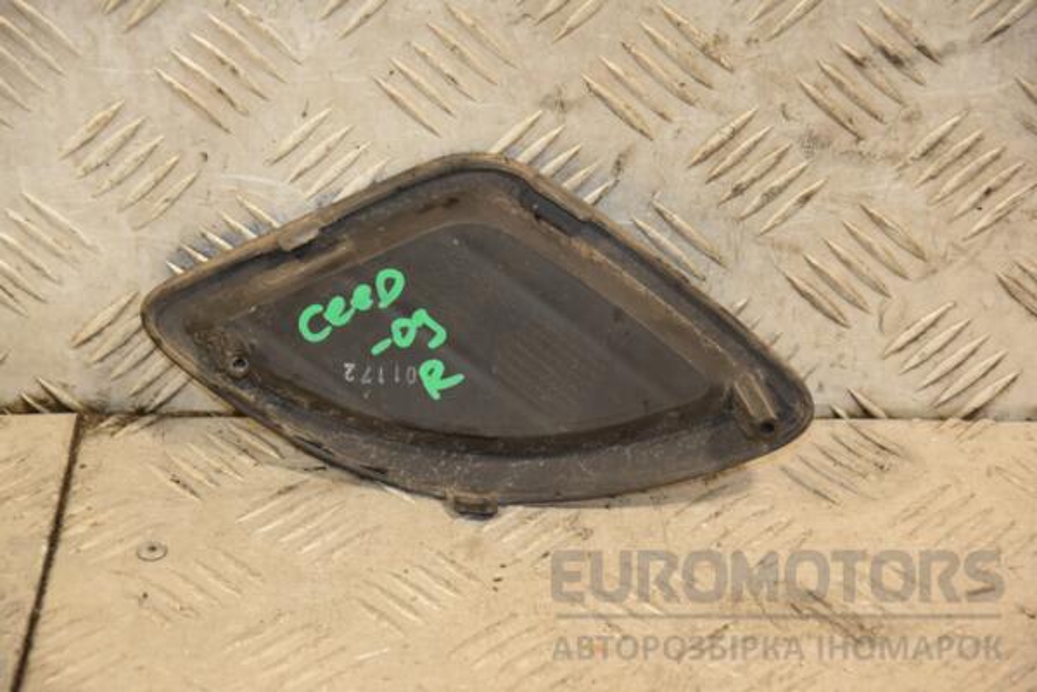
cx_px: 518
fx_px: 3888
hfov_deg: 15.2
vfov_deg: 10.2
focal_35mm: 135
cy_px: 346
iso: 800
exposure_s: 1/100
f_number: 5.6
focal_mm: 90
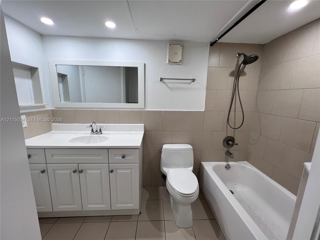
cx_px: 160
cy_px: 120
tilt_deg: -10.1
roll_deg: -1.5
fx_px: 120
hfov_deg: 106.2
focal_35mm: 13
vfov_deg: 89.9
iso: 125
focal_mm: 1.57
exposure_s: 1/120
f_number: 1.8
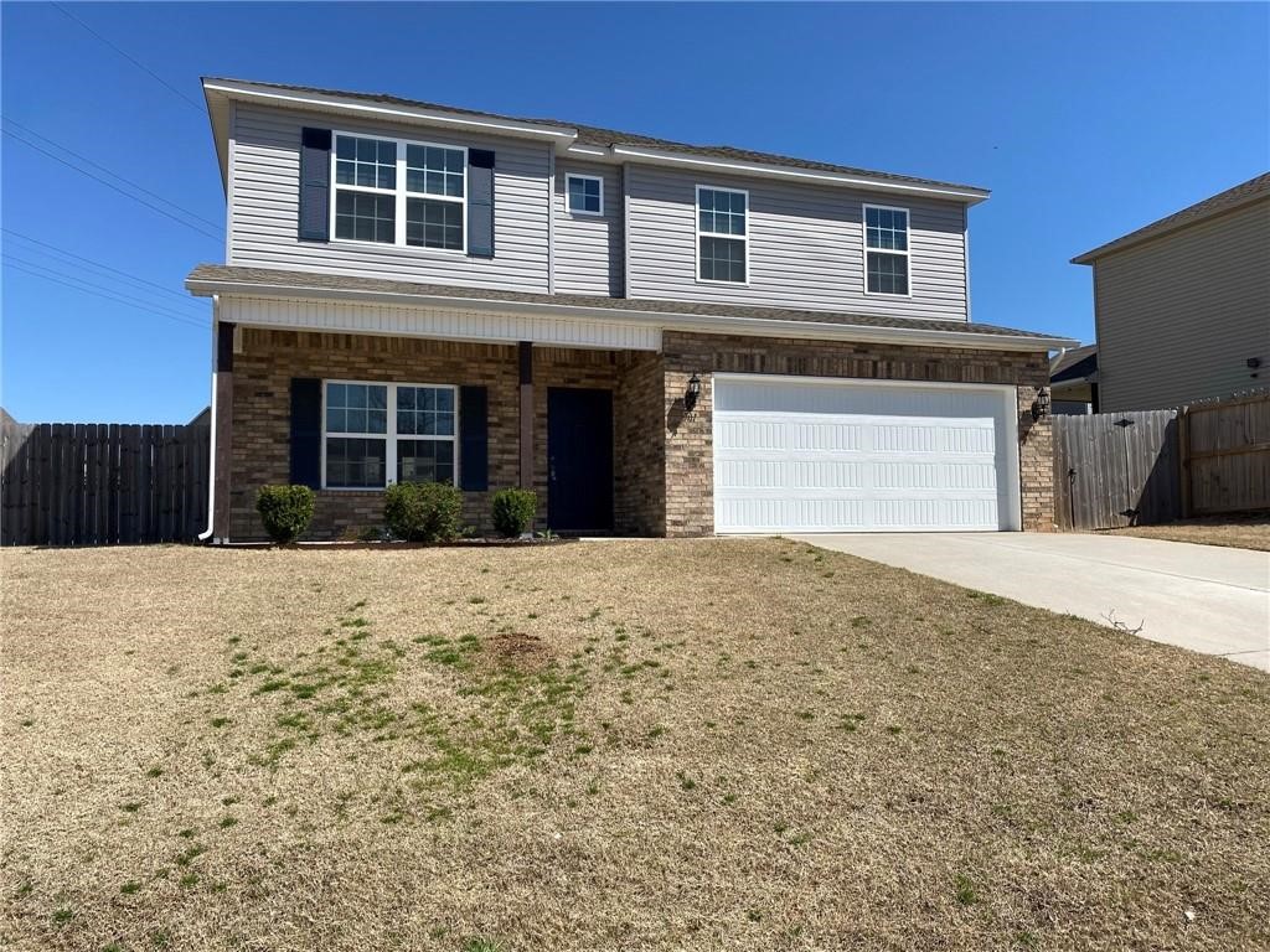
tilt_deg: +3.8
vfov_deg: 53.1
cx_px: 635
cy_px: 476
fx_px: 954
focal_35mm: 26
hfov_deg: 67.3
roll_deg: +1.0
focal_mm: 4.25
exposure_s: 1/3731
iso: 32
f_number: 1.8
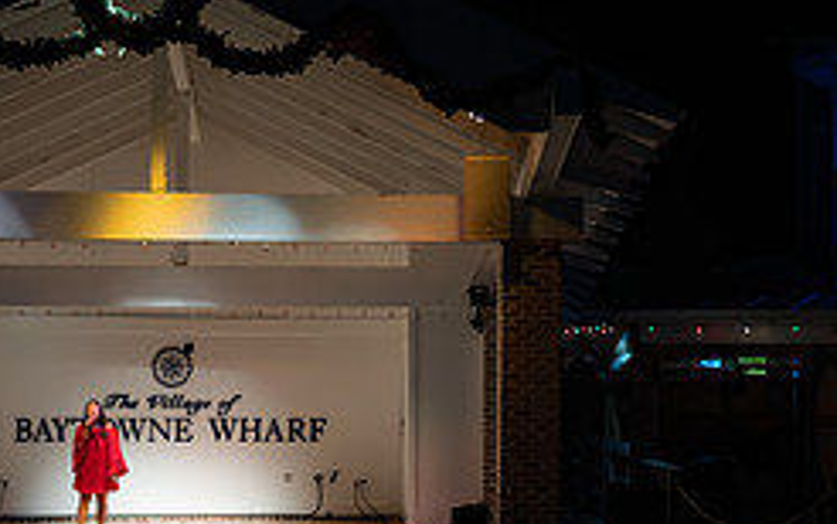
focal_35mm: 84
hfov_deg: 24.5
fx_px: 1917
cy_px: 228
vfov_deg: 15.6
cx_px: 548
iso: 640
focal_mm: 35
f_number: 2.8
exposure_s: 1/125
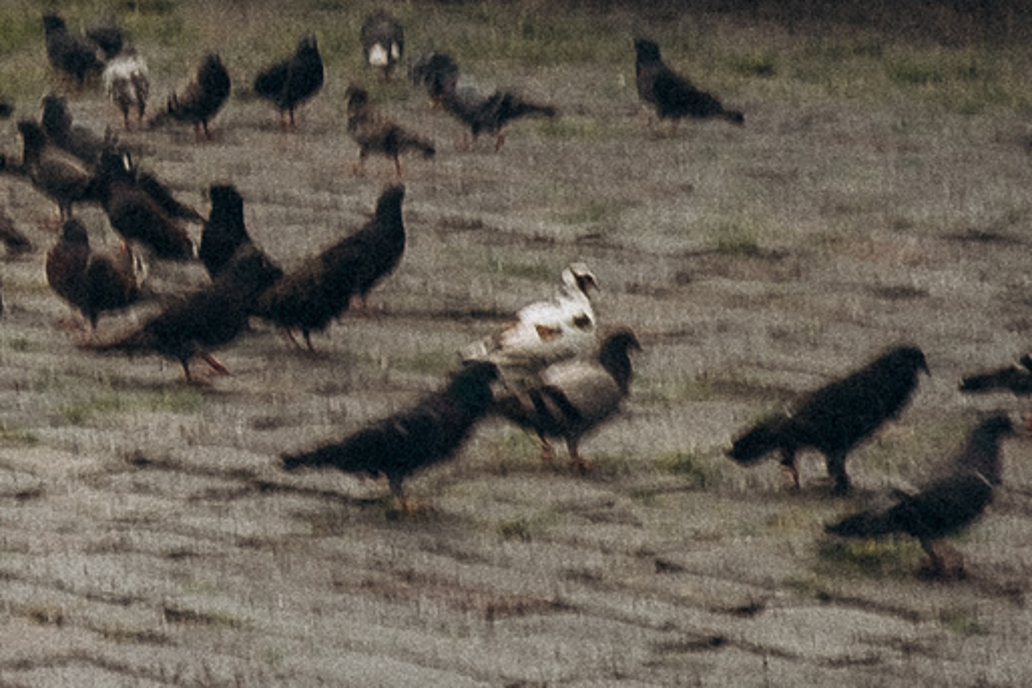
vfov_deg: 5.2
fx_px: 7570
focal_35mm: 264
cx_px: -863
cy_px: 53
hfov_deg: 7.6
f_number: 5.6
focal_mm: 35
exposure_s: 1/60
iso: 200
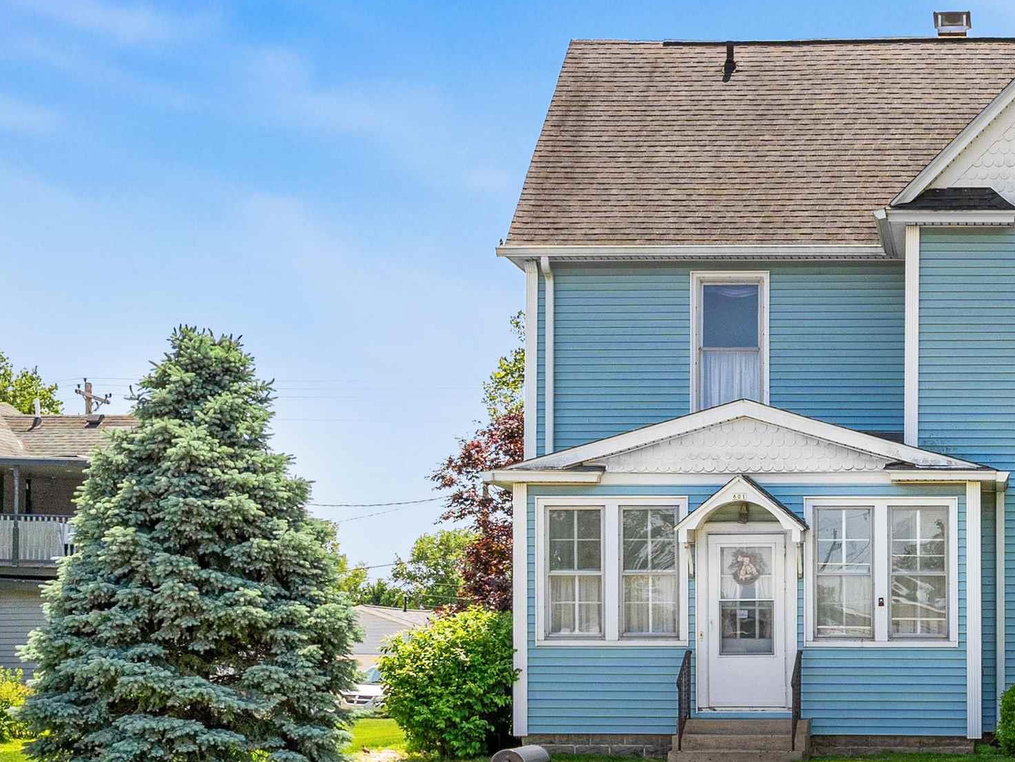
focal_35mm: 66
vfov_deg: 22.3
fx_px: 1935
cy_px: 401
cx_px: 924
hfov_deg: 28.2
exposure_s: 1/800
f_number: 9
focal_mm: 22
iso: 640
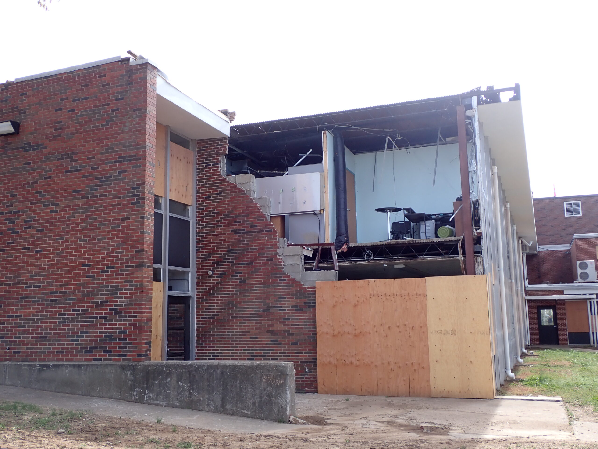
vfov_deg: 39.7
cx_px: 299
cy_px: 224
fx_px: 622
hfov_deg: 51.4
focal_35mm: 36
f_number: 3.5
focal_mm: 6.37
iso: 100
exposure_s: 1/400
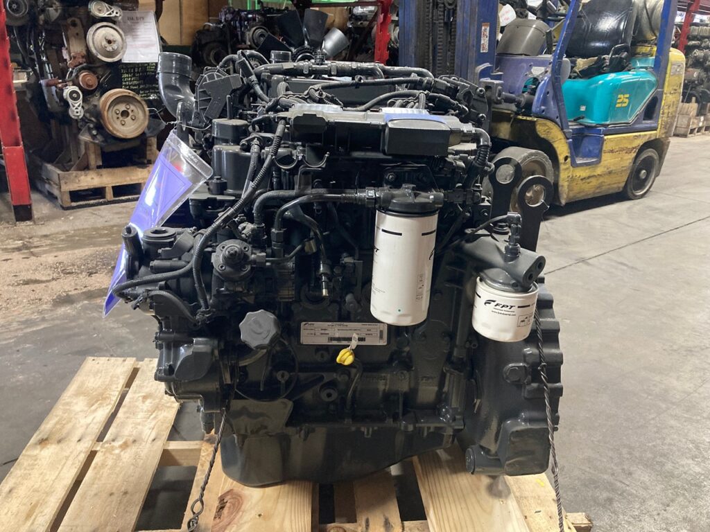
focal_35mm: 28
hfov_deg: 63.4
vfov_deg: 49.7
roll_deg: -2.6
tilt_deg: -22.5
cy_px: 266
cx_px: 355
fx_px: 574
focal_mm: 3.99
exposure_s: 1/30
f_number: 1.8
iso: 400
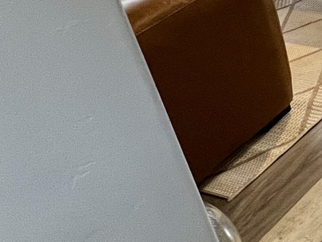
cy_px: -41
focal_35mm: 66
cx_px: 593
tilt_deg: -24.7
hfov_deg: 20.2
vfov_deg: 20.9
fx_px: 614
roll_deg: +4.5
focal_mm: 1.57
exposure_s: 1/95
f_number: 1.8
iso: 250
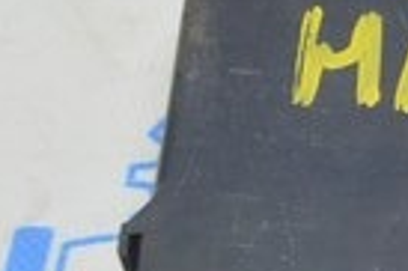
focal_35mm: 269
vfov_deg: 5.1
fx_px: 3045
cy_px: 138
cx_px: 968
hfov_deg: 7.2
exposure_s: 1/20
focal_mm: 24
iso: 400
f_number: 5.6
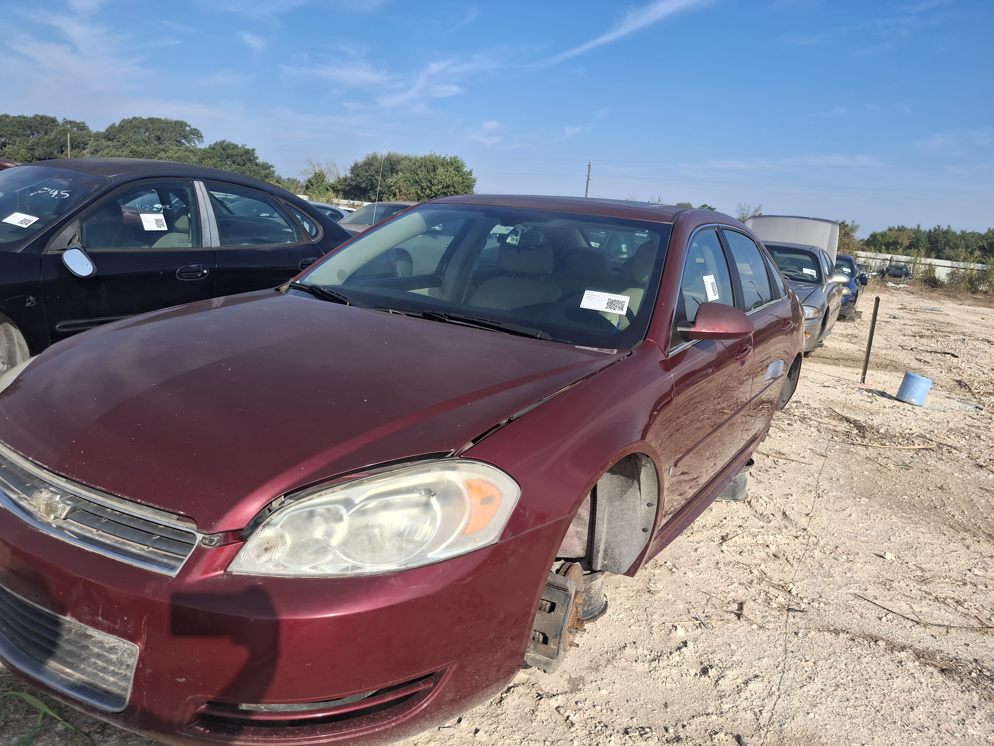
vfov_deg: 54.9
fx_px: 718
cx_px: 497
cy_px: 373
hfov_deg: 69.4
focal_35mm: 25
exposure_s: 1/1862
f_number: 1.8
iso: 32
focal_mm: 4.69
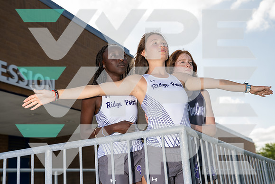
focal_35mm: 52
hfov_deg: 38.2
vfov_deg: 26.0
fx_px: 397
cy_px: 92
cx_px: 138
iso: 100
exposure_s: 1/250
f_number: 5.6
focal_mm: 52
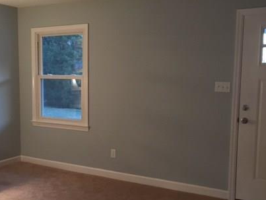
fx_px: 354
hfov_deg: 40.8
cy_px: 114
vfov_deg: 31.5
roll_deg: +0.2
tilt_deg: -6.5
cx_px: 93
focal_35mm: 46
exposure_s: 1/15
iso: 250
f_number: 2.2
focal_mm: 4.15
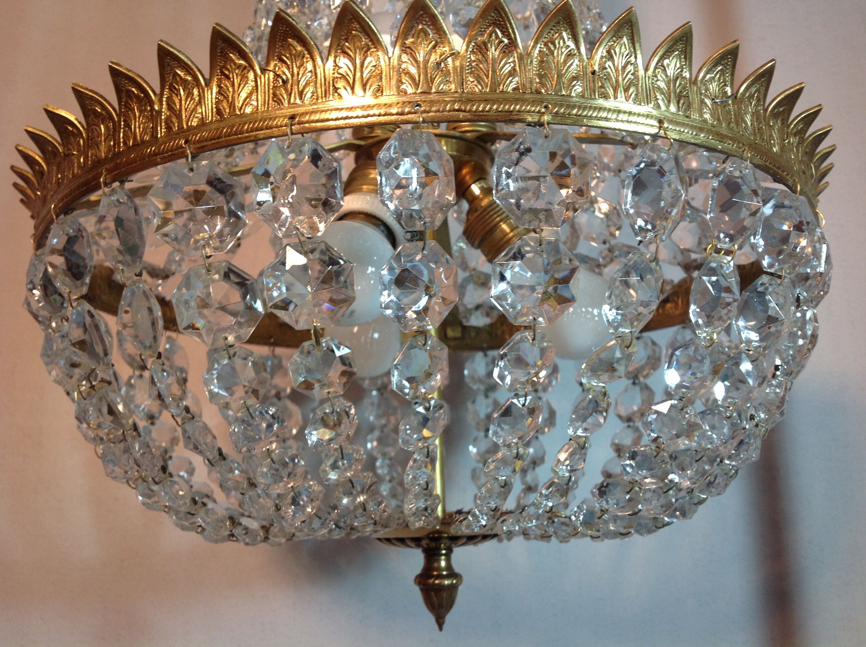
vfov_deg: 40.6
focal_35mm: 35
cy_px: 324
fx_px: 874
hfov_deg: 52.7
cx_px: 433
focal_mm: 4.28
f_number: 2.4
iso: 64
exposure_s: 1/20
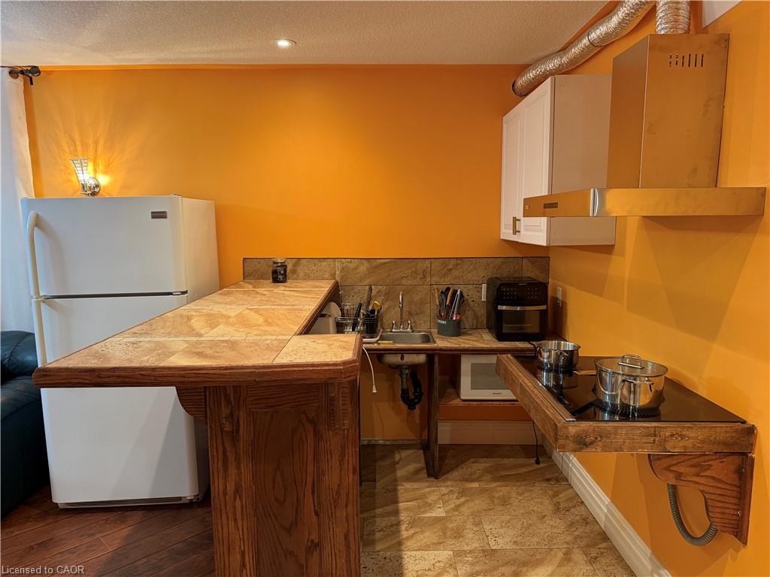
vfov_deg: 56.8
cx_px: 385
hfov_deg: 71.6
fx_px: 534
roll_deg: +0.5
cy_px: 288
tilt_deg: -7.3
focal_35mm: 24
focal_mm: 6.76
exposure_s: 1/60
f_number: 1.78
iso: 320
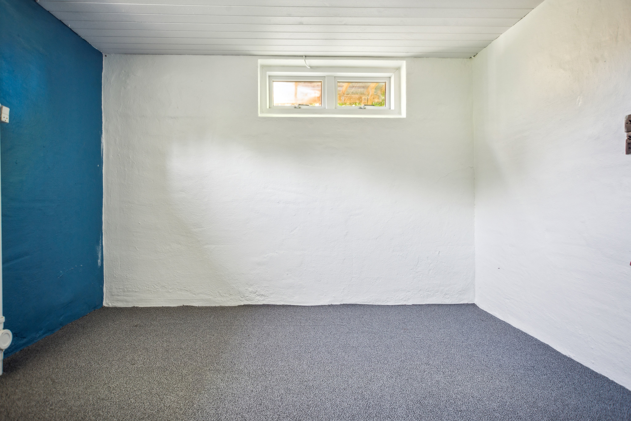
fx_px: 351
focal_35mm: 20
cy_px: 210
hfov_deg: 84.0
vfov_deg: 61.9
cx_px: 316
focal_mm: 20
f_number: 8
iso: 1250
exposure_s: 1/6
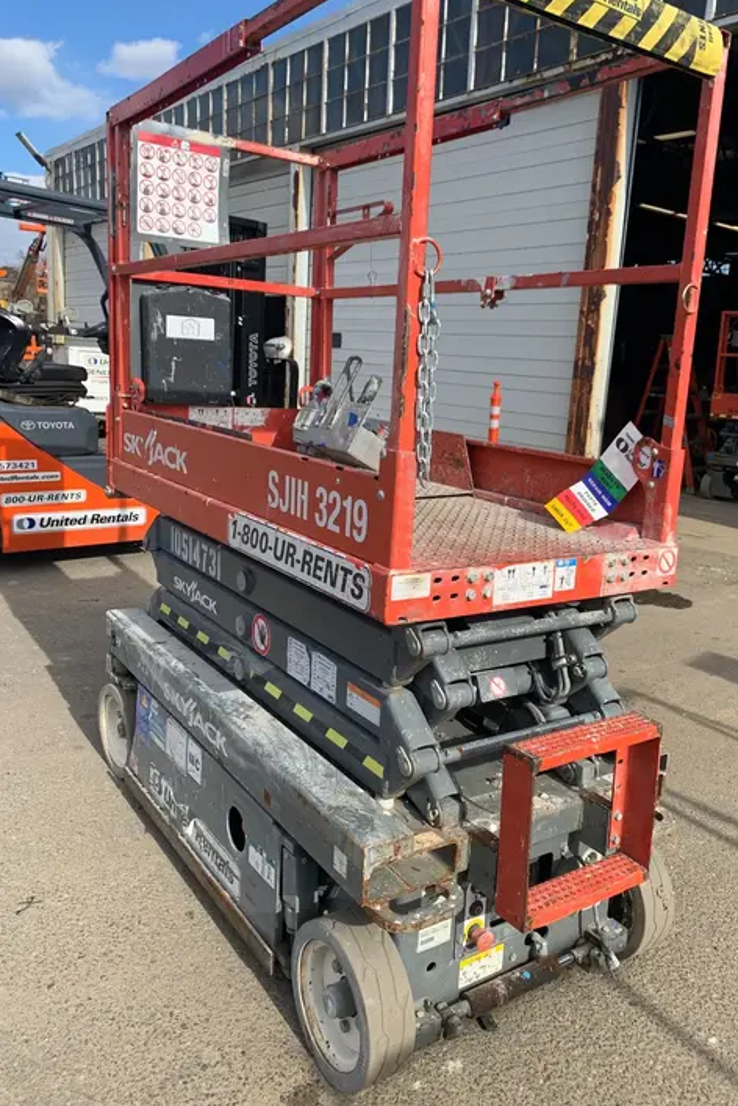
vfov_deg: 65.5
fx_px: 861
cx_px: 425
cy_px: 544
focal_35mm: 28
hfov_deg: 46.3
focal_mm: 4.25
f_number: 1.8
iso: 25
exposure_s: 1/1490
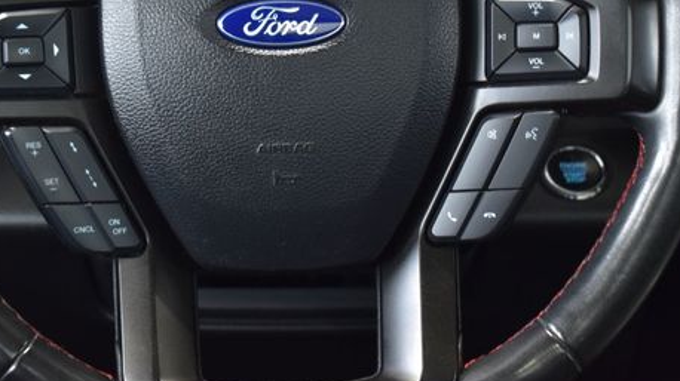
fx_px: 1820
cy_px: 101
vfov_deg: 11.9
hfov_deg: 21.2
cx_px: 298
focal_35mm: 101
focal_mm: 46
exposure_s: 1/15
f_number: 6.3
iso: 900
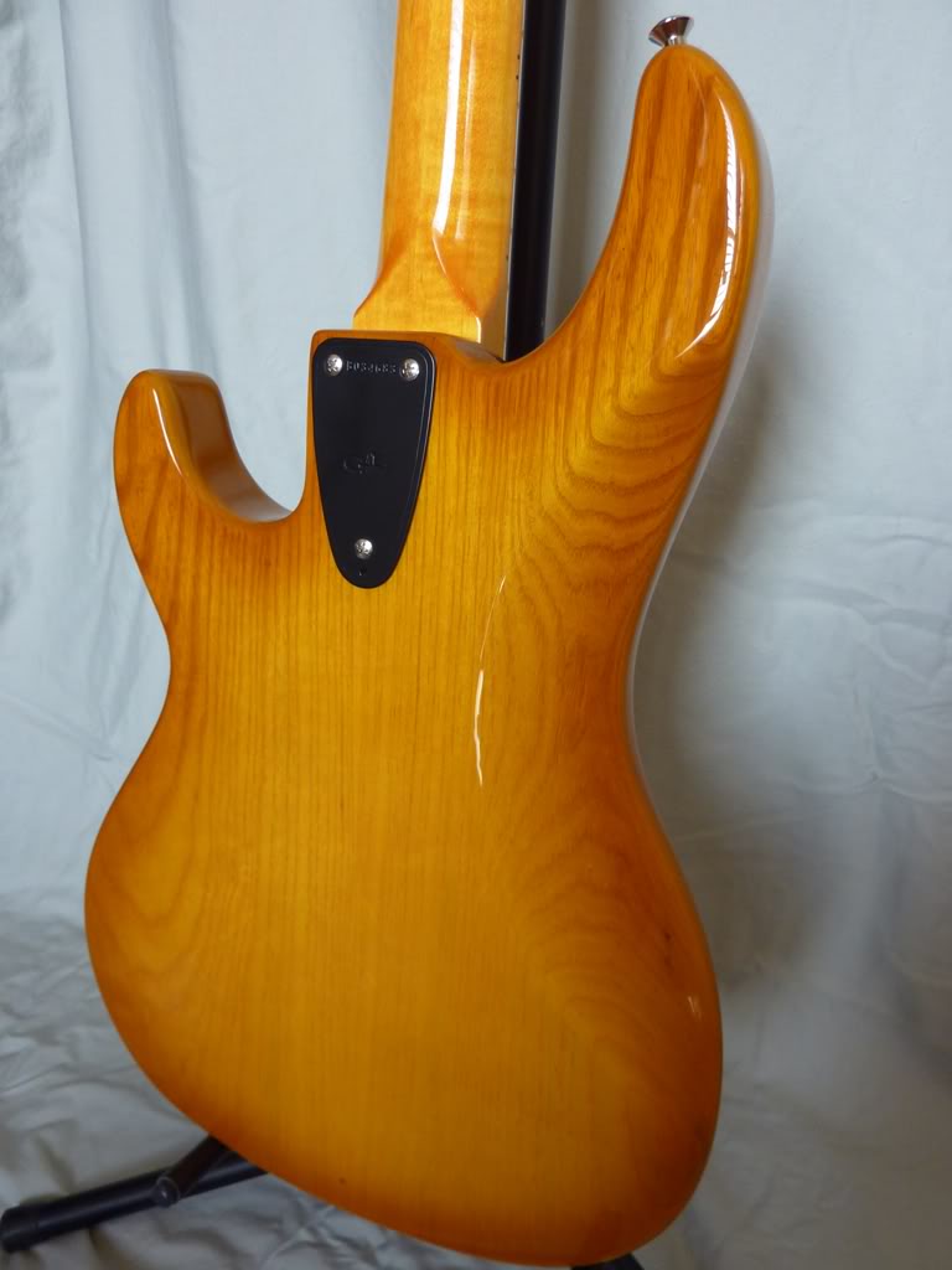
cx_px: 476
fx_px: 917
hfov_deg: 54.9
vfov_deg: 69.4
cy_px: 635
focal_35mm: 25
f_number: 3.3
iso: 160
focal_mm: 4.1
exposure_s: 1/30
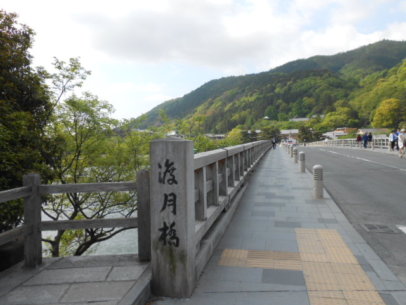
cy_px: 152
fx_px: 352
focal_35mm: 30
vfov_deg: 46.8
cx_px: 203
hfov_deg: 60.0
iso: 80
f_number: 3.8
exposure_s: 1/500
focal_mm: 5.3
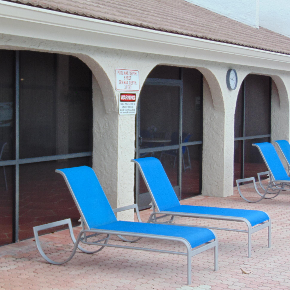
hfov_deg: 24.3
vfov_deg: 24.3
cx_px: 112
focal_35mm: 71
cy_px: 145
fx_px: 673
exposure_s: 1/200
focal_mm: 10.8
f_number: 3.6
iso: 80
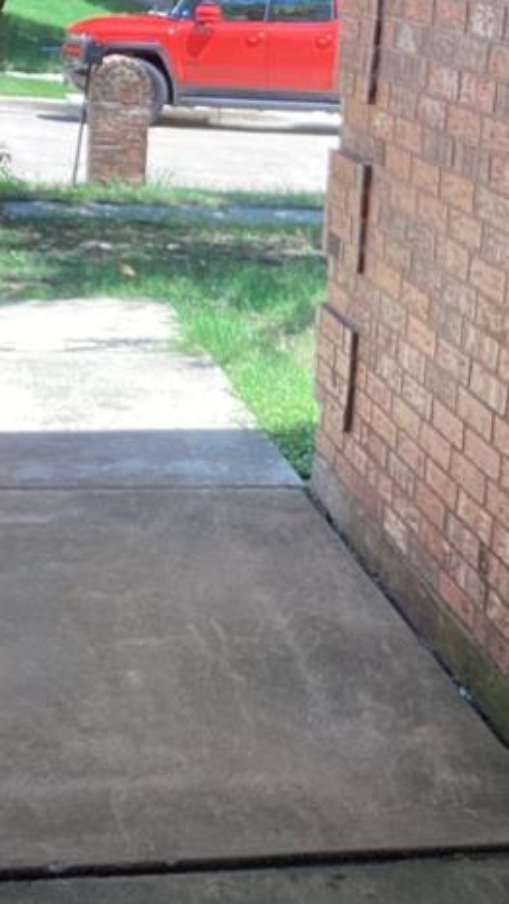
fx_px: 1774
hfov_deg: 16.3
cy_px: 492
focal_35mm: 74
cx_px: 263
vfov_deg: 28.6
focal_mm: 3.3
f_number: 2.4
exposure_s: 1/130
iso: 25
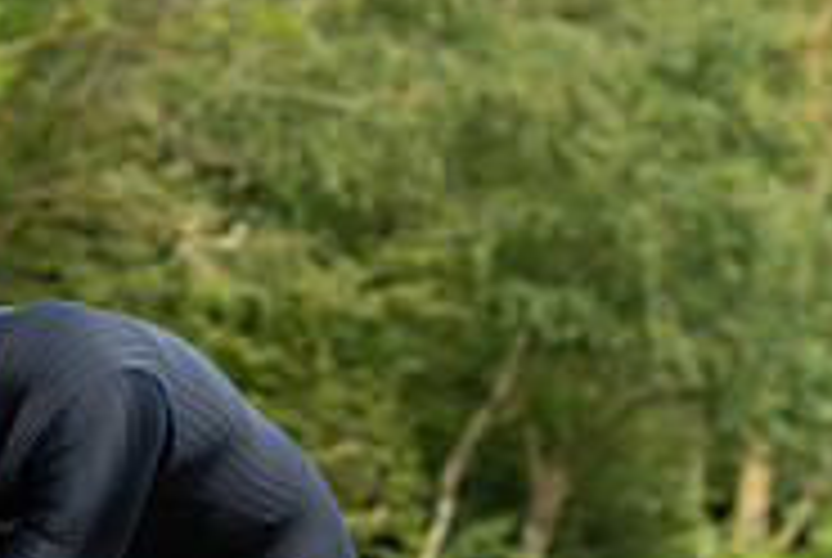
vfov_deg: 6.3
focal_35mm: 219
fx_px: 5069
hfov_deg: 9.3
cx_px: -193
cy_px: 416
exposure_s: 1/1000
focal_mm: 70
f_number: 5
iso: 400
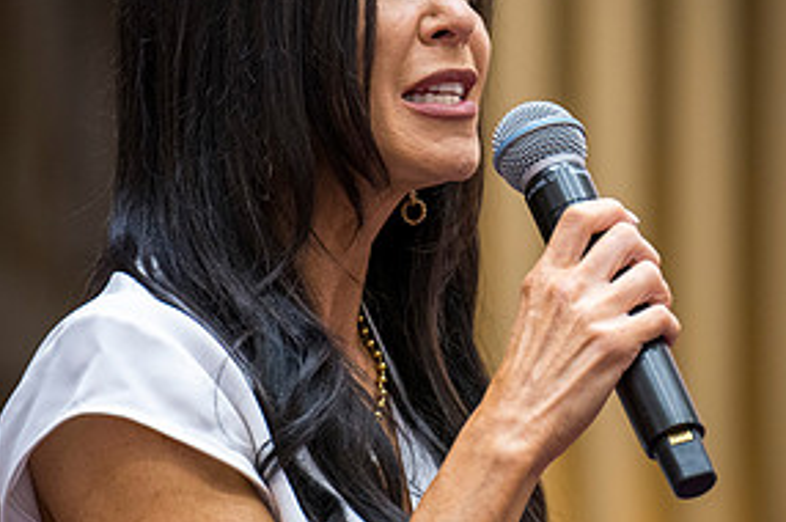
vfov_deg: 2.7
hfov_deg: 4.1
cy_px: 276
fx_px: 10970
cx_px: 564
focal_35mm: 503
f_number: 2.8
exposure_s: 1/180
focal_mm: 200
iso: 800
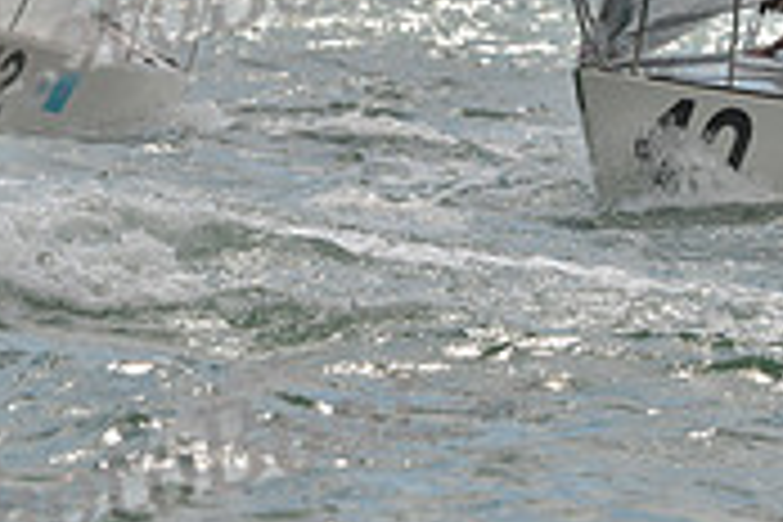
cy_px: -173
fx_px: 19617
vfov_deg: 1.5
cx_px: -315
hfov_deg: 2.3
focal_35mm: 902
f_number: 10
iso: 280
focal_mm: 270
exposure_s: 1/1000
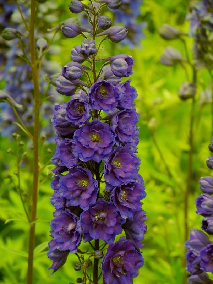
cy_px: 142
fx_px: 4964
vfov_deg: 3.3
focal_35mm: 605
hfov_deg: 2.5
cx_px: 106
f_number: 5.6
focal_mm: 107.6
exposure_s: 1/100
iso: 160
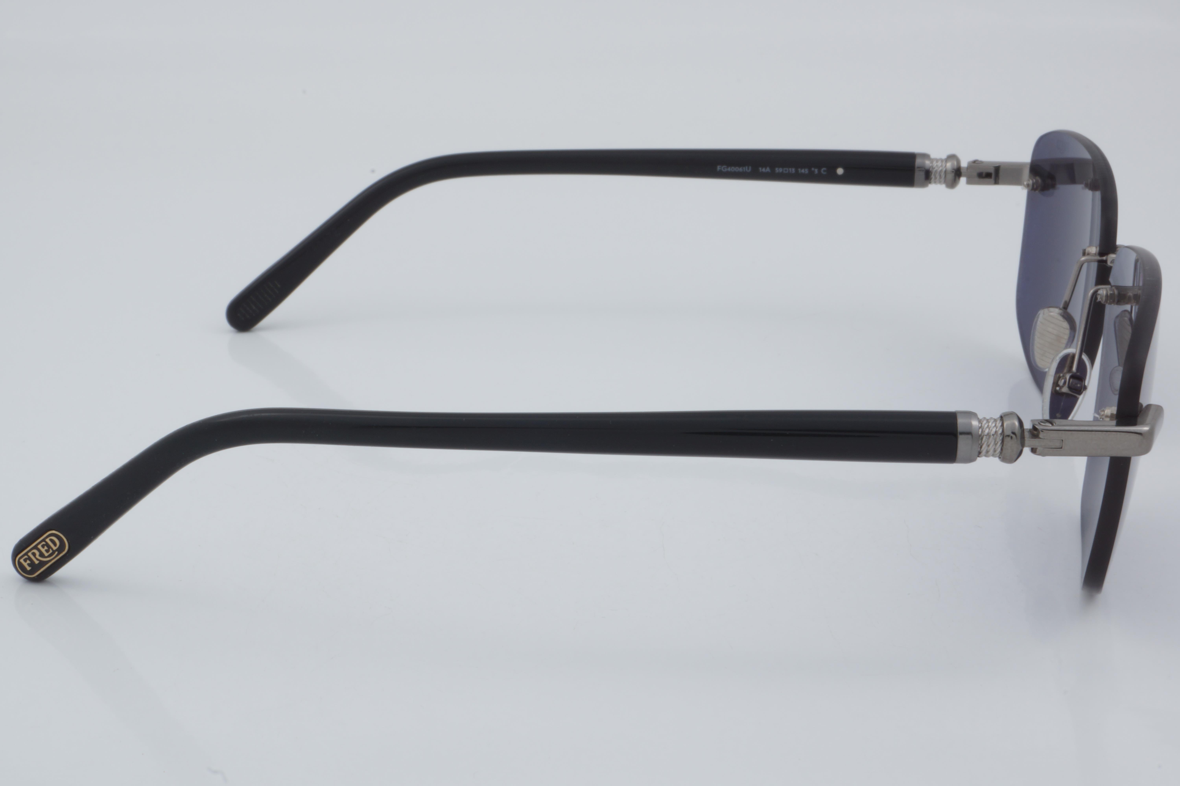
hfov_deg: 27.0
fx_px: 2458
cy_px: 393
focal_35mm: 75
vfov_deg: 18.2
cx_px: 590
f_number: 32
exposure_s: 1/3
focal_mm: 50
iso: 100
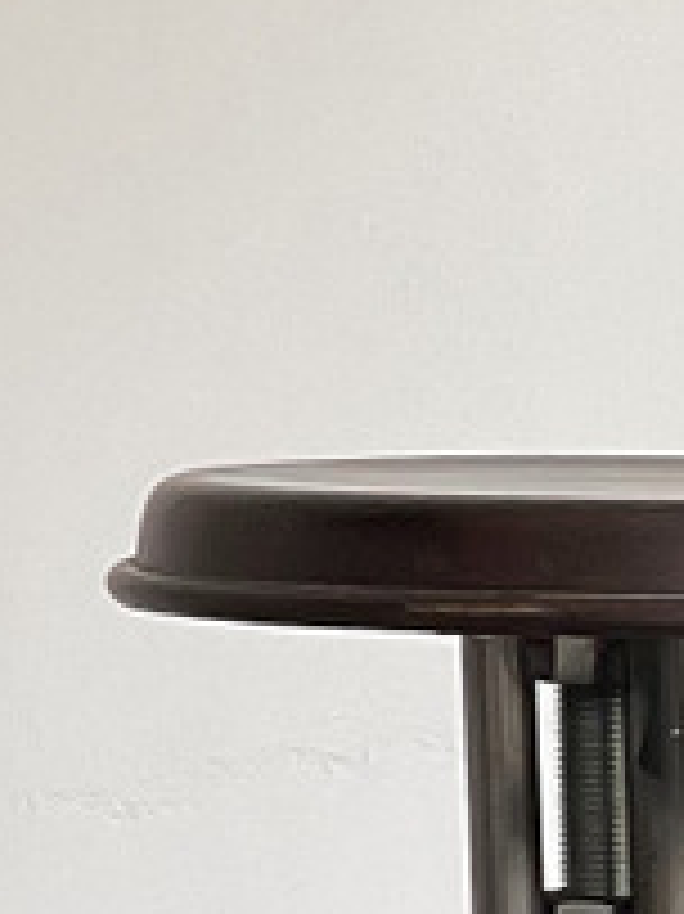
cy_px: 63
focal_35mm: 229
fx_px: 6040
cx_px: -1251
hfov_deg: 6.1
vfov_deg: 8.6
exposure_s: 1/120
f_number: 1.8
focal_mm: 3
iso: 50
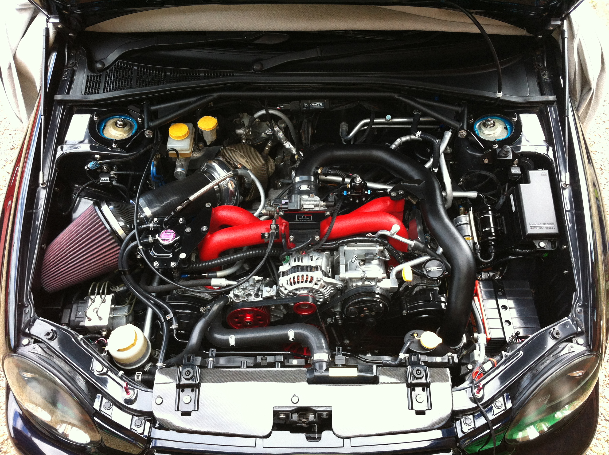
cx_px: 304
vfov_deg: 40.6
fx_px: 615
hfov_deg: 52.7
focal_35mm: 35
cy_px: 228
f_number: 2.8
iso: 100
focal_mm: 3.85
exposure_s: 1/120
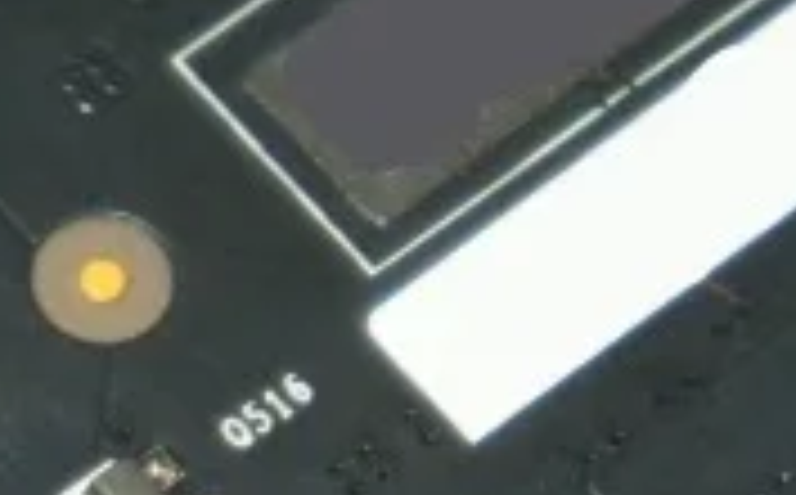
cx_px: -549
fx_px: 7797
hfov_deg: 5.8
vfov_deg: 3.6
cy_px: 670
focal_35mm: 360
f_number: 5.6
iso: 1600
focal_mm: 52
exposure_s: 1/50
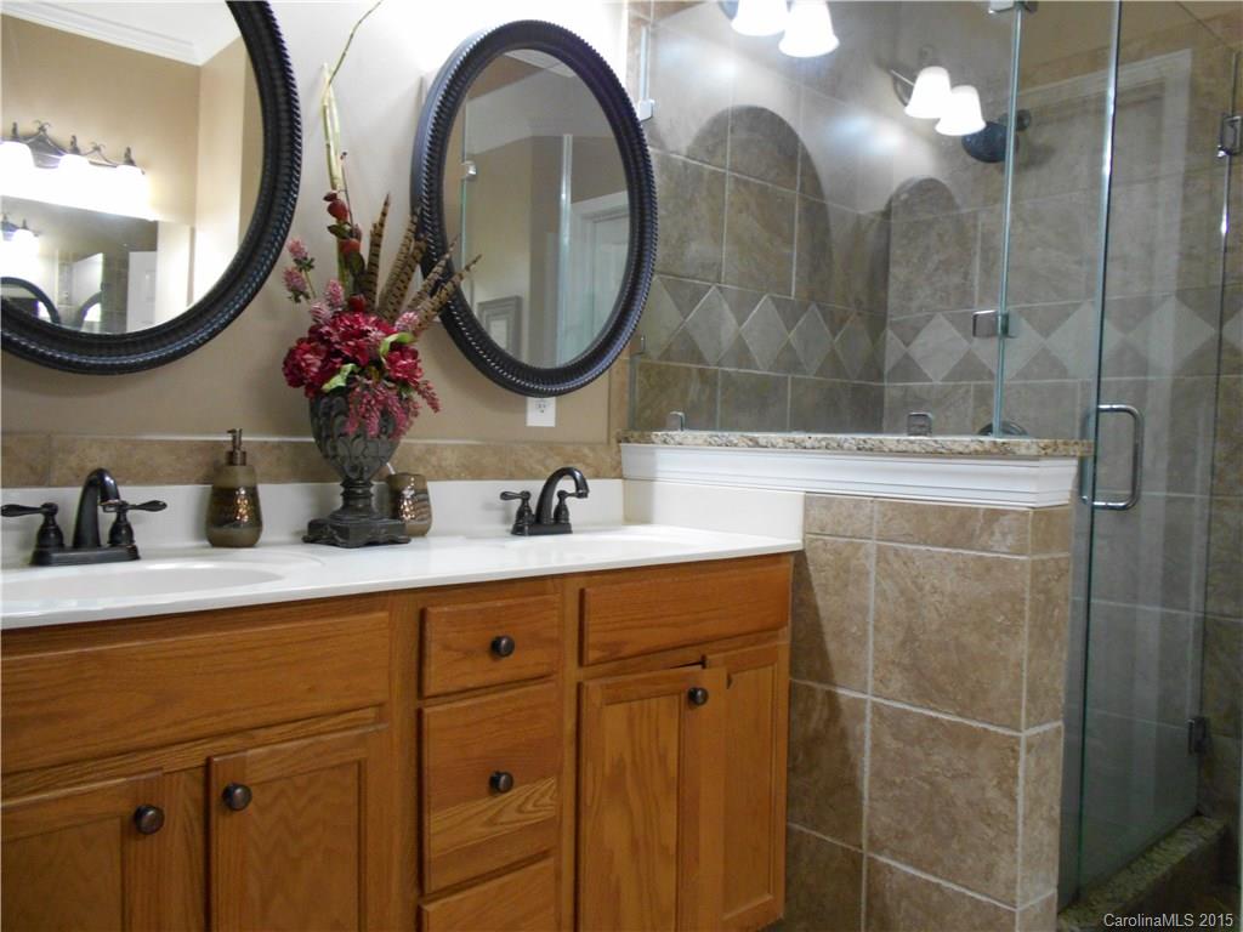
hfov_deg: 67.3
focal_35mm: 26
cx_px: 622
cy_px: 466
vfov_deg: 53.1
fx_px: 934
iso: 360
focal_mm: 4.6
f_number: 3.2
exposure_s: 1/30
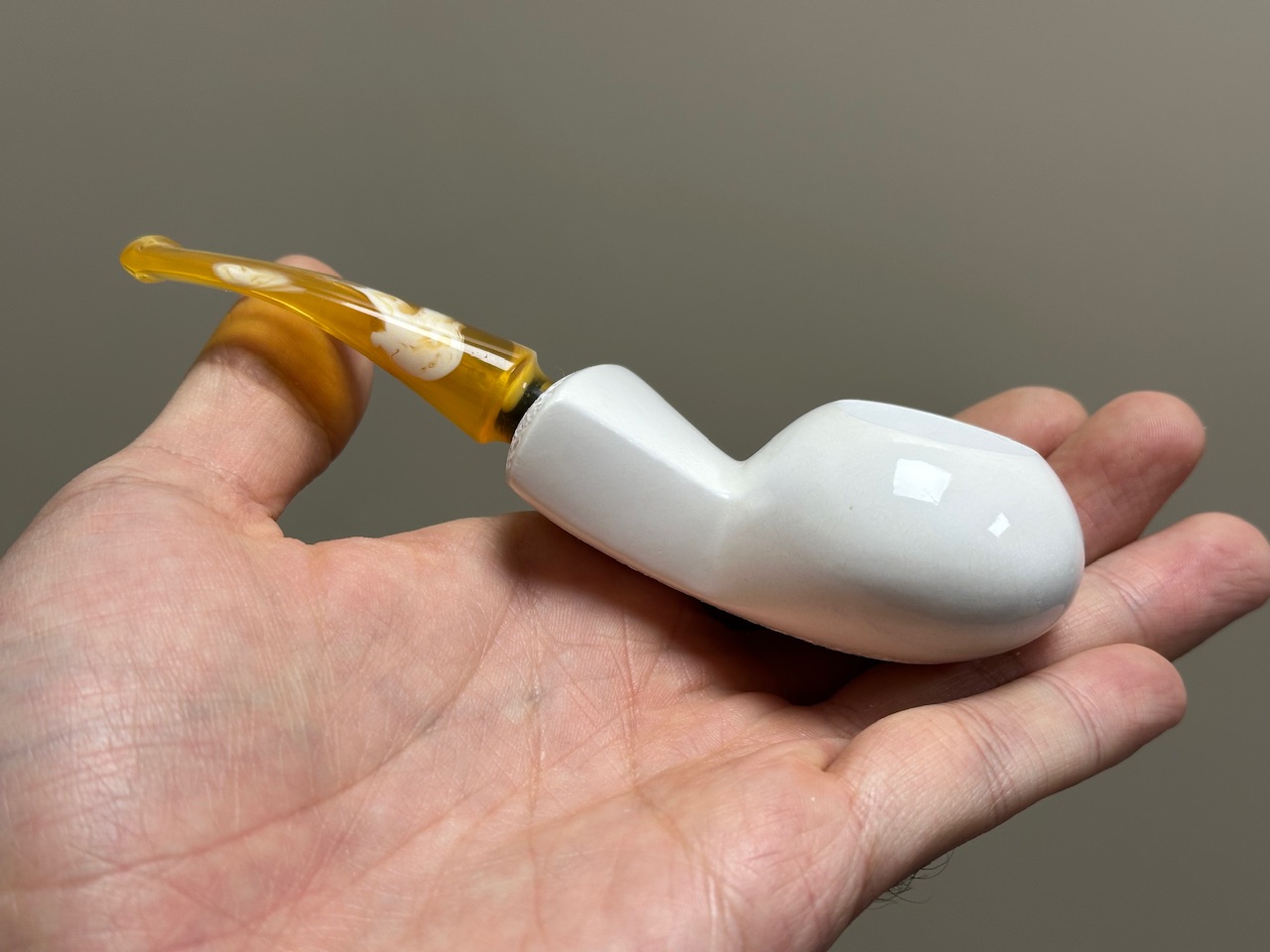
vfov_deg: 30.3
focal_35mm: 48
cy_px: 476
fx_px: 1761
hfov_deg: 39.7
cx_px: 635
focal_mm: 6.86
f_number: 1.78
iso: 64
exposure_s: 1/121
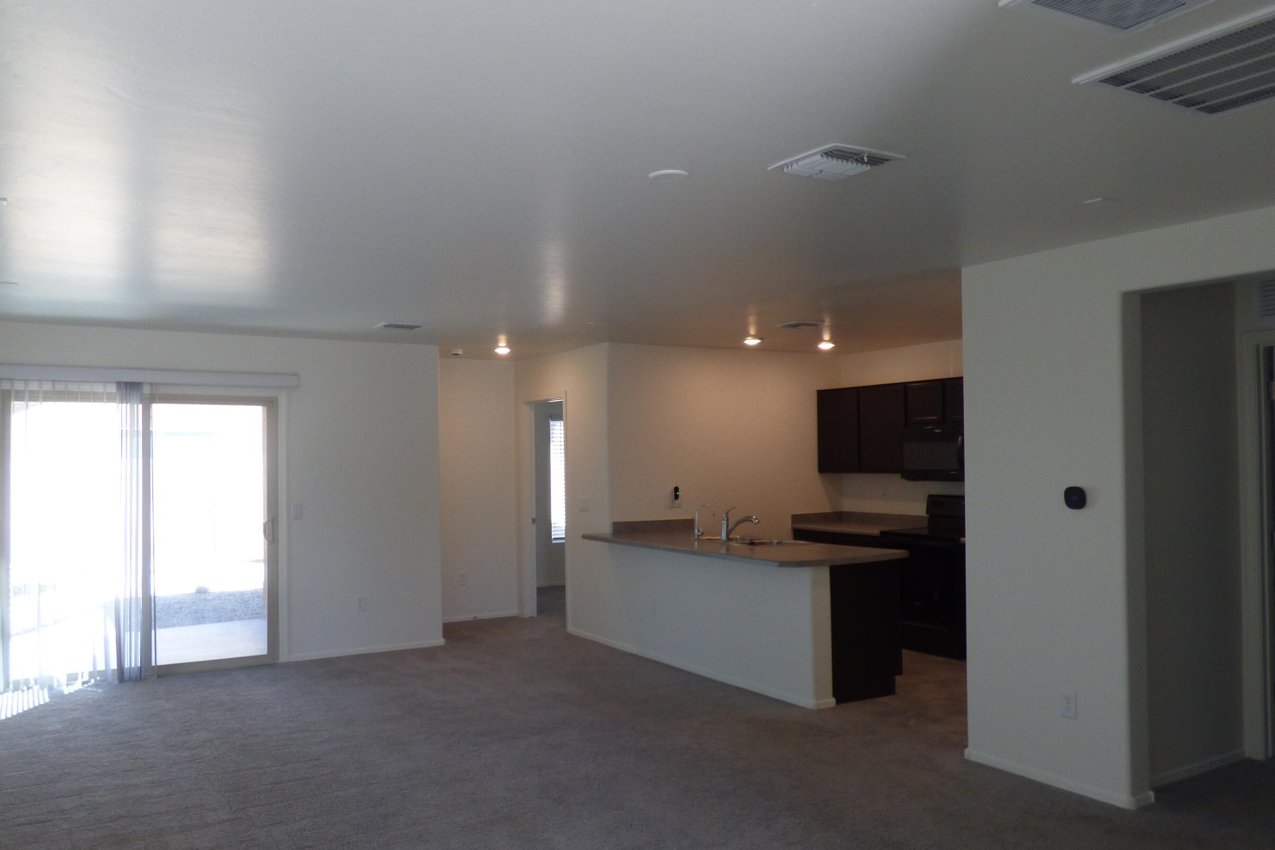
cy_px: 450
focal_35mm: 26
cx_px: 575
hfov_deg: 69.2
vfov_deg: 49.5
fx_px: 921
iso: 125
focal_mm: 3.58
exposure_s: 1/60
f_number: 2.8
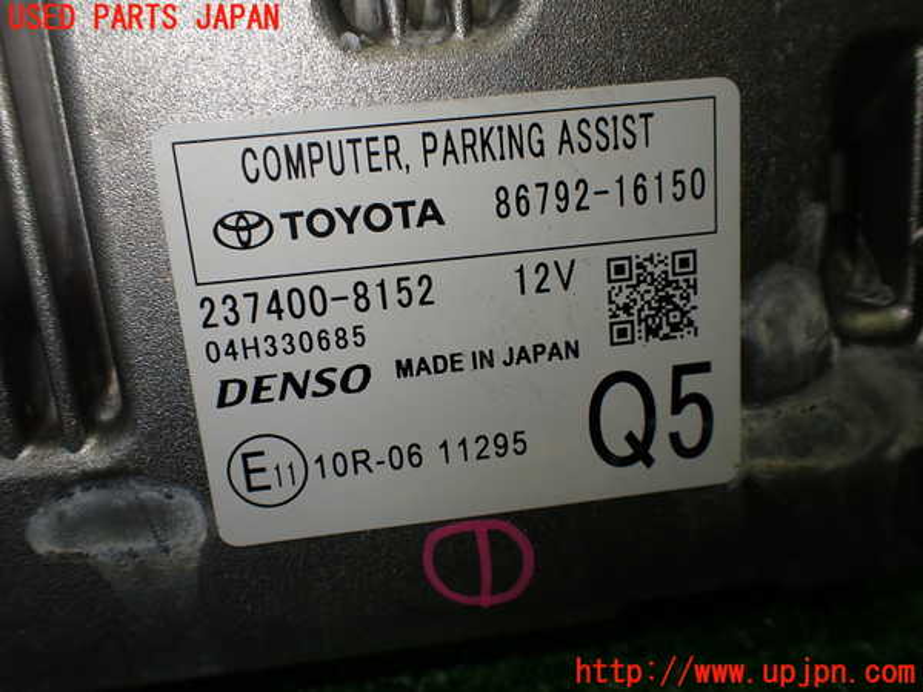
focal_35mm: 30
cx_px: 462
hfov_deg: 60.0
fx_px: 800
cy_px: 346
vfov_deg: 46.8
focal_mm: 5.4
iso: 100
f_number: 3.2
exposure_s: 1/160
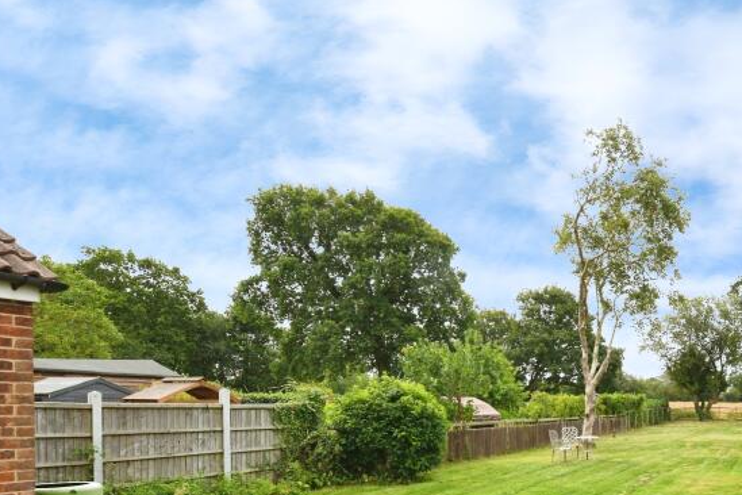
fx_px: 577
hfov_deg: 59.2
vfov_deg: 43.6
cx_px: 615
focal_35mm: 28
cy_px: 413
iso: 400
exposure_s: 1/400
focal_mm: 15
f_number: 8
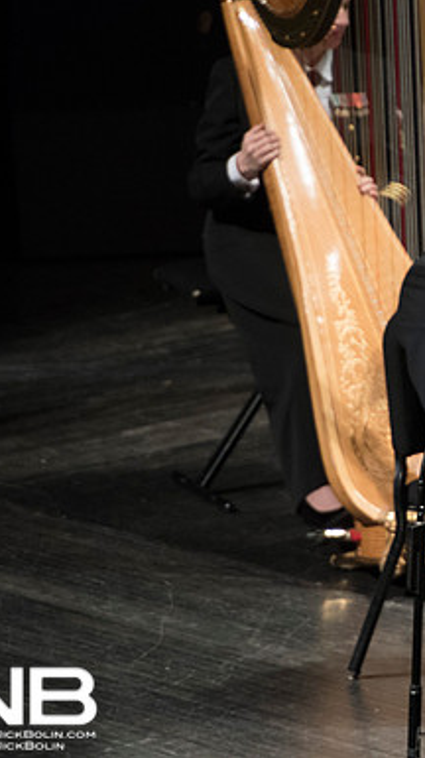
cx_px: 516
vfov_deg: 3.4
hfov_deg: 1.9
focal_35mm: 632
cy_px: 379
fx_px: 12687
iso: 4000
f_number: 5.6
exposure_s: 1/125
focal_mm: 400
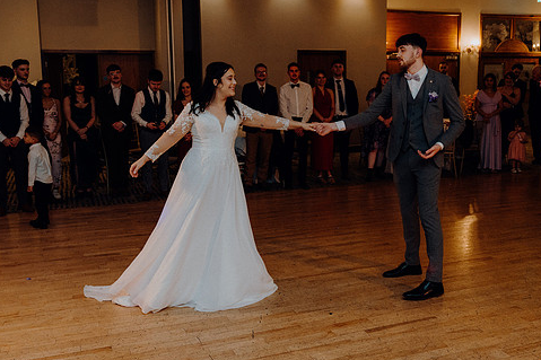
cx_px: 305
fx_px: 601
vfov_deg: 33.3
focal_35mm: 40
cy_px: 159
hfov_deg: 48.4
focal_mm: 33
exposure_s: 1/200
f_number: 3.5
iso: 2500
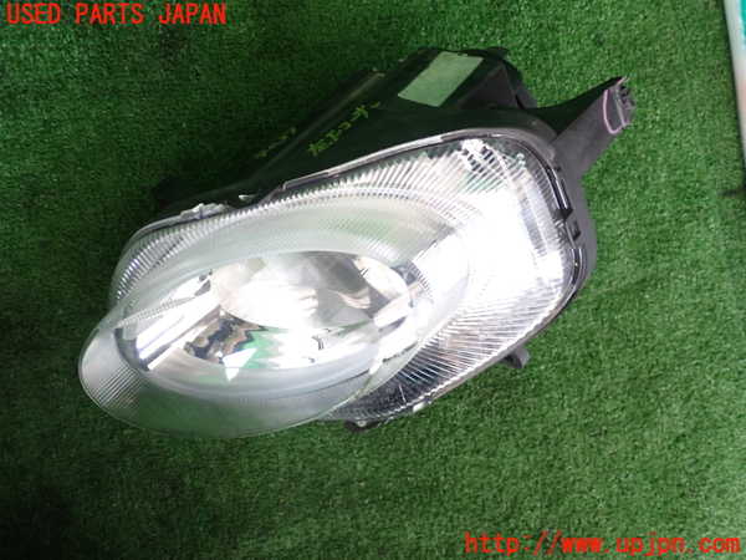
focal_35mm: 30
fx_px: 647
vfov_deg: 46.8
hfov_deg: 60.0
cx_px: 373
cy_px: 280
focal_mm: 5.4
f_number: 2.3
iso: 200
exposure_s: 1/40
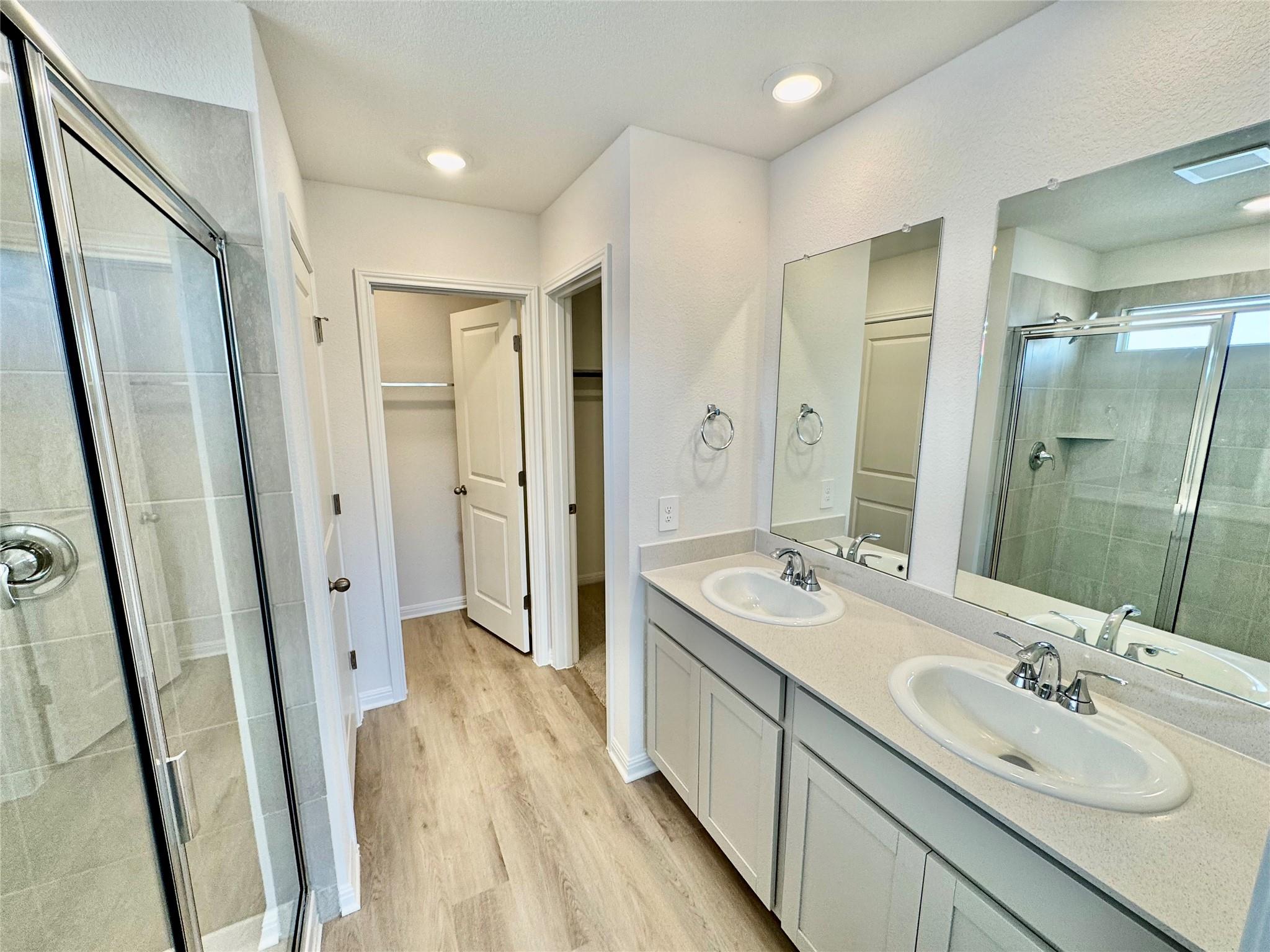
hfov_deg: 102.1
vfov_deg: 85.7
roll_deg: -0.1
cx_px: 635
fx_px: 514
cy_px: 476
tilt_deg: -10.6
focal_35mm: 14
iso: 64
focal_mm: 2.22
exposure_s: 1/120
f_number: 2.2
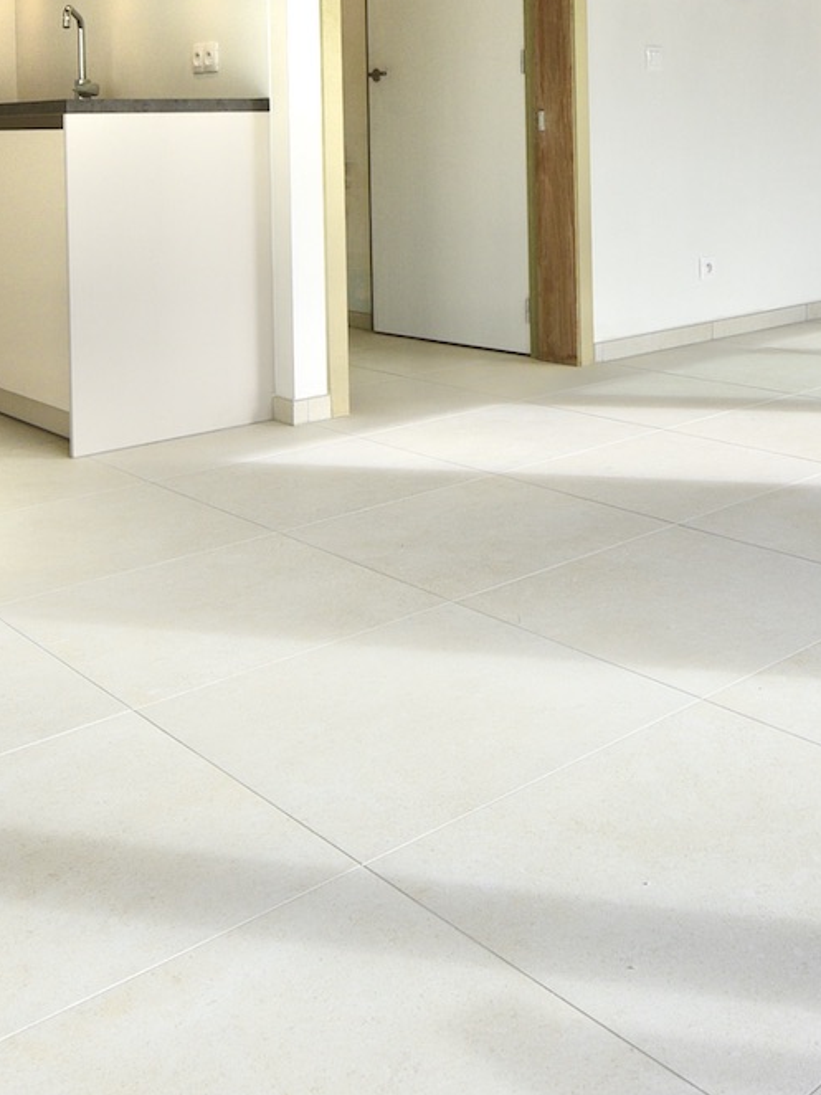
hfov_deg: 35.7
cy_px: 132
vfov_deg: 44.1
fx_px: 1234
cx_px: 651
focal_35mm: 39
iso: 200
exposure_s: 1/200
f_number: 7.1
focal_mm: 14
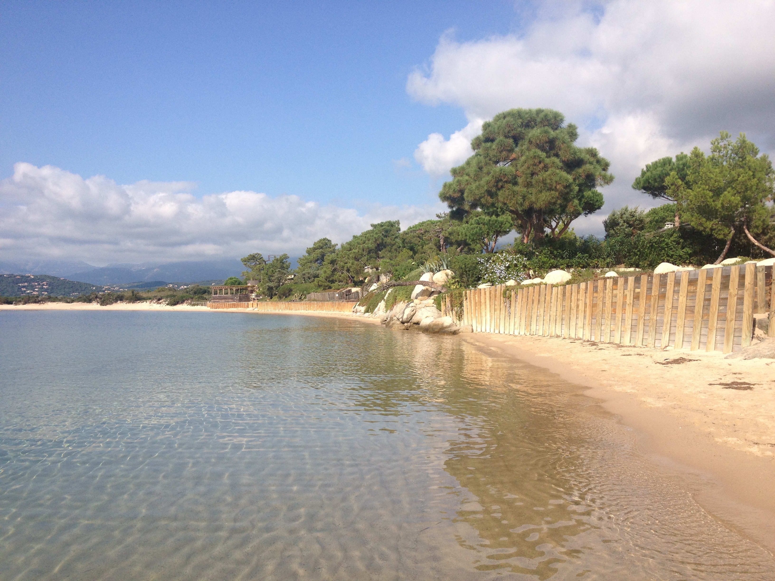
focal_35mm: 35
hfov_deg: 52.6
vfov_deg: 40.7
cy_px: 290
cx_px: 388
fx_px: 784
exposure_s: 1/1972
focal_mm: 4.28
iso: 64
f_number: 2.4
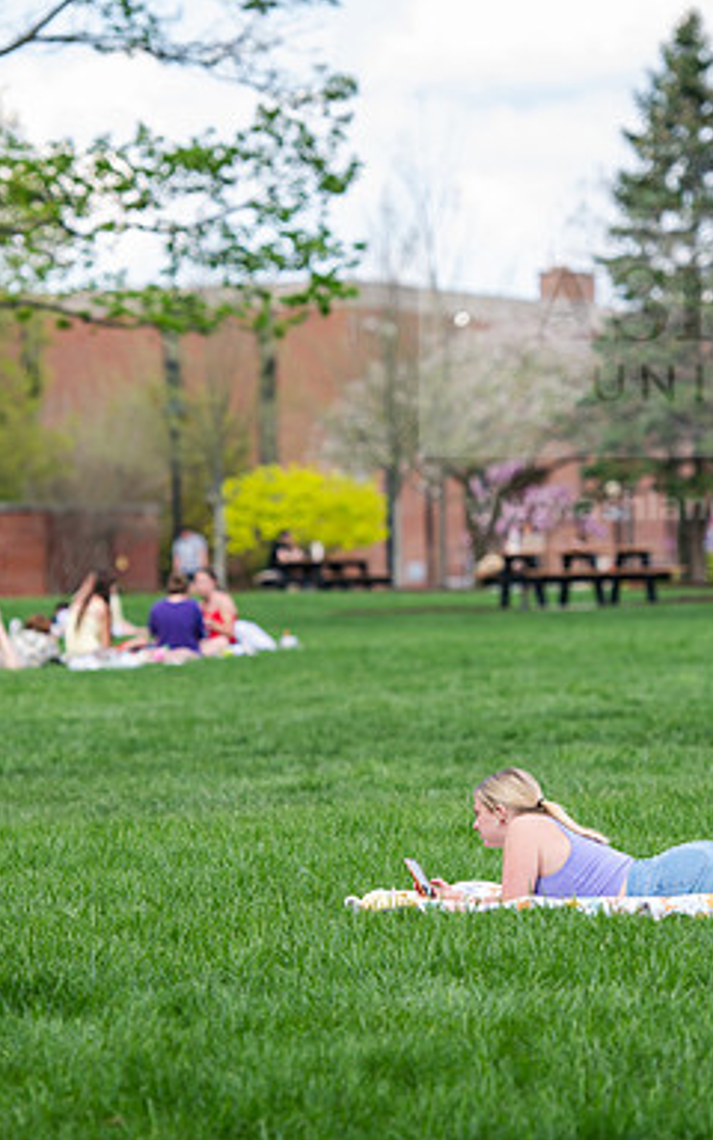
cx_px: 330
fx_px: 6218
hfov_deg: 6.6
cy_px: 569
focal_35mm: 200
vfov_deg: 10.5
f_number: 3.2
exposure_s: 1/400
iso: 125
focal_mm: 130
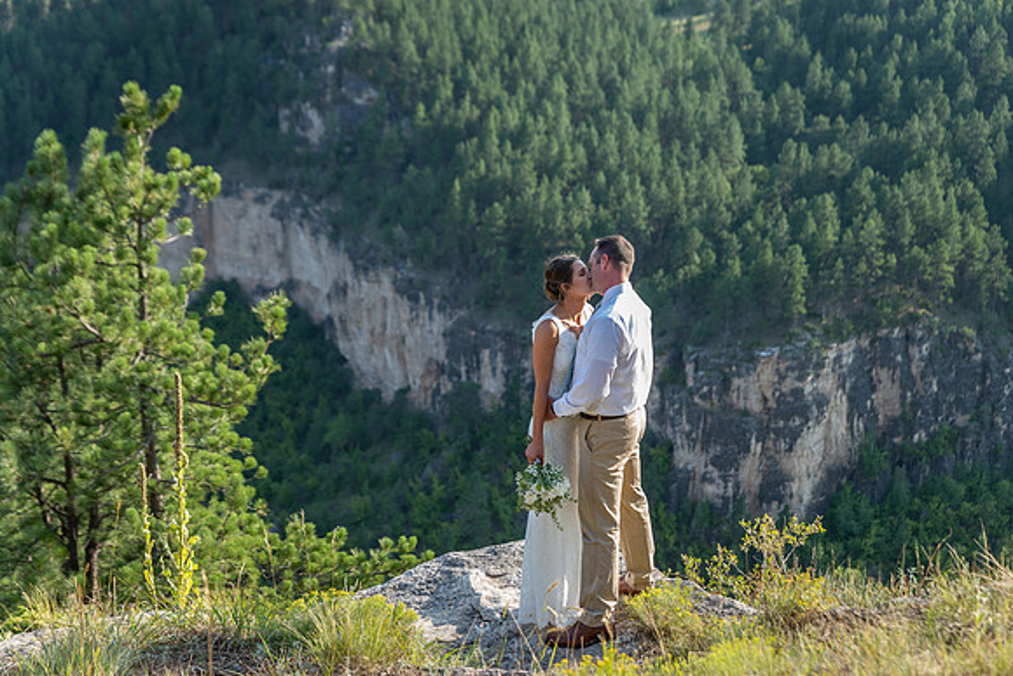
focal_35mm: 70
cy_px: 338
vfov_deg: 19.5
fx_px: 1970
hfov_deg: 28.8
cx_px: 506
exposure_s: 1/320
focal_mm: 70
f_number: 3.5
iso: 200
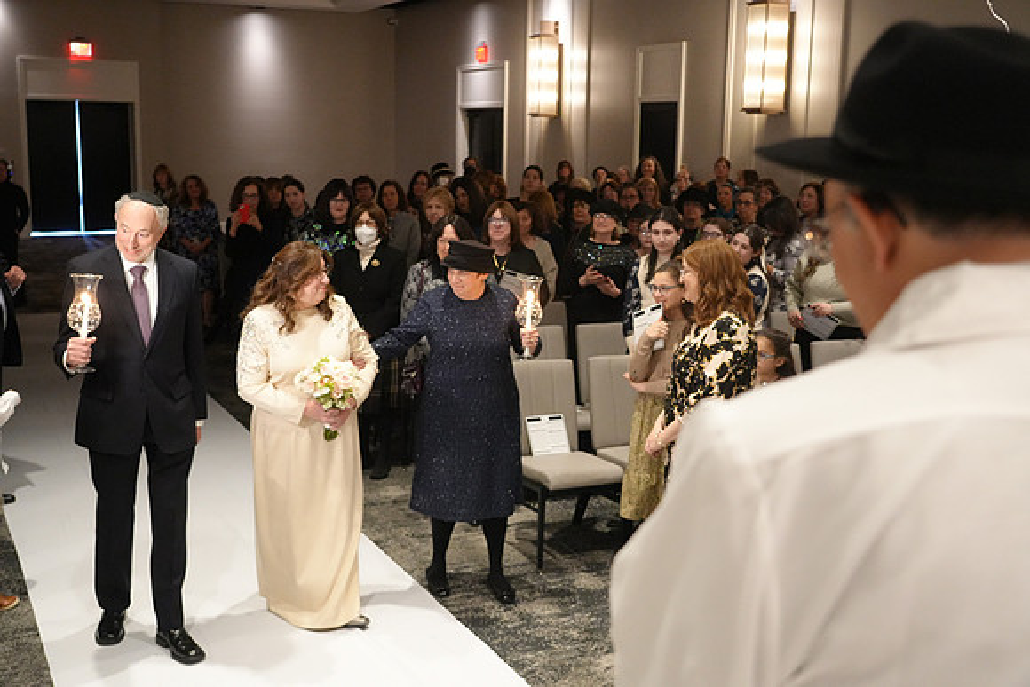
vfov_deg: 33.4
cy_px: 344
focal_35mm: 40
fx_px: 1145
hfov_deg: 48.4
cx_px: 515
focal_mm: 40
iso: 8000
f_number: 4
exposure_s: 1/80
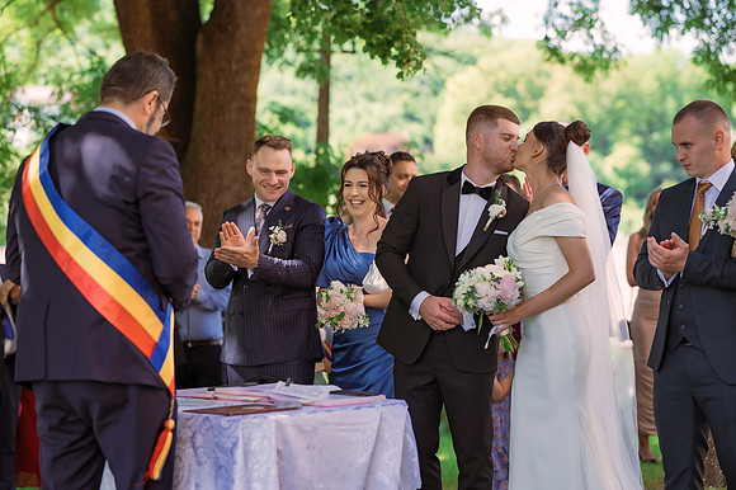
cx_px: 368
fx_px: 1737
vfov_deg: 16.1
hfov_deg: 23.9
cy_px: 245
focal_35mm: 85
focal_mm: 85
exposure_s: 1/500
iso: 250
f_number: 2.8
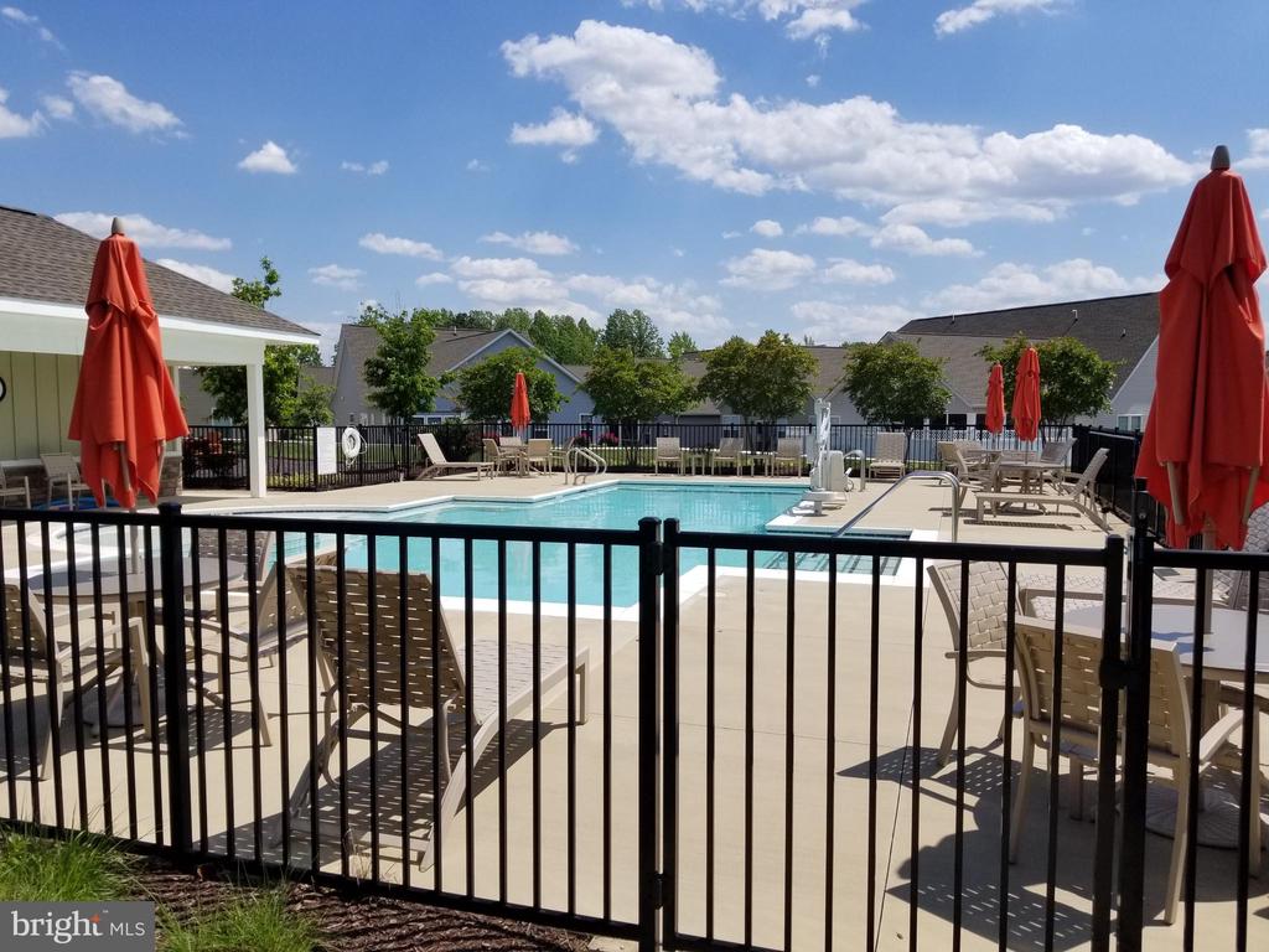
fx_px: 953
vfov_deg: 53.1
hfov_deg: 67.3
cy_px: 476
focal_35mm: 26
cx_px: 634
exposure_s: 1/4040
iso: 50
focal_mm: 4.25
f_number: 1.7
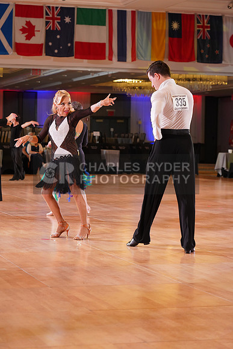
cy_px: 174
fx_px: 941
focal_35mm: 97
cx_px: 116
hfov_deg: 14.1
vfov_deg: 21.0
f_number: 5
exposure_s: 1/160
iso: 1600
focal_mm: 97
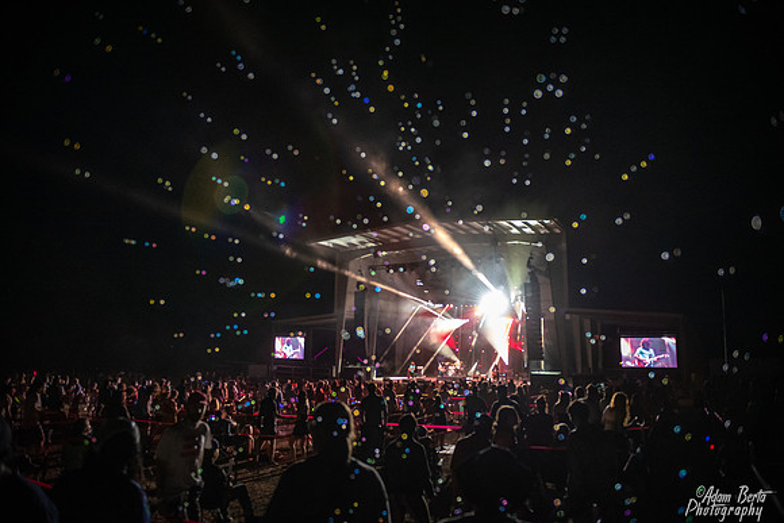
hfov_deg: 73.7
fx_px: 523
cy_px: 262
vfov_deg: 53.2
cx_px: 392
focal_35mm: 24
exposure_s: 1/100
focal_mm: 24
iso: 3200
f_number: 2.8
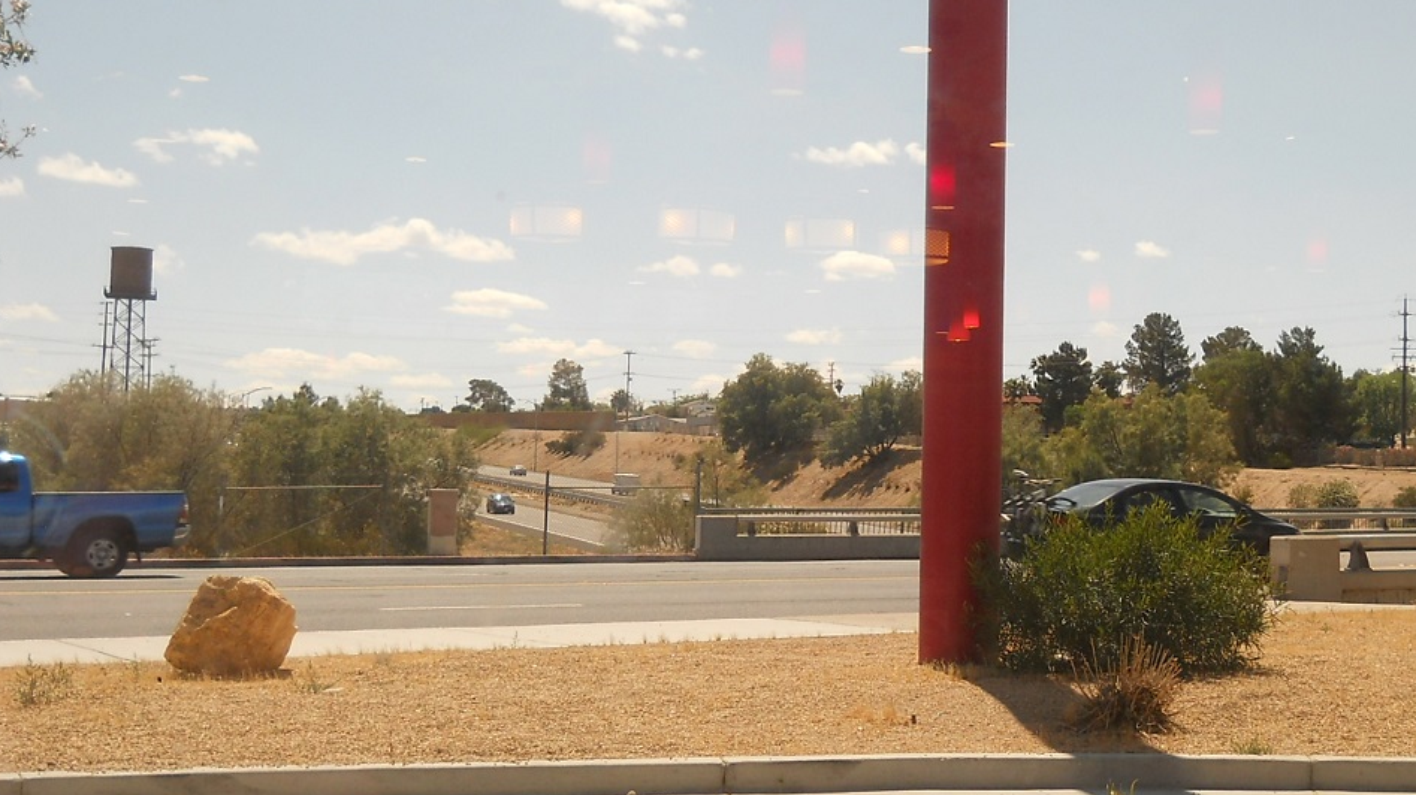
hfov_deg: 35.8
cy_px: 510
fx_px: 2177
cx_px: 914
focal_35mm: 58
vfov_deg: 20.7
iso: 80
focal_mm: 6.72
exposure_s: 1/250
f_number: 3.1
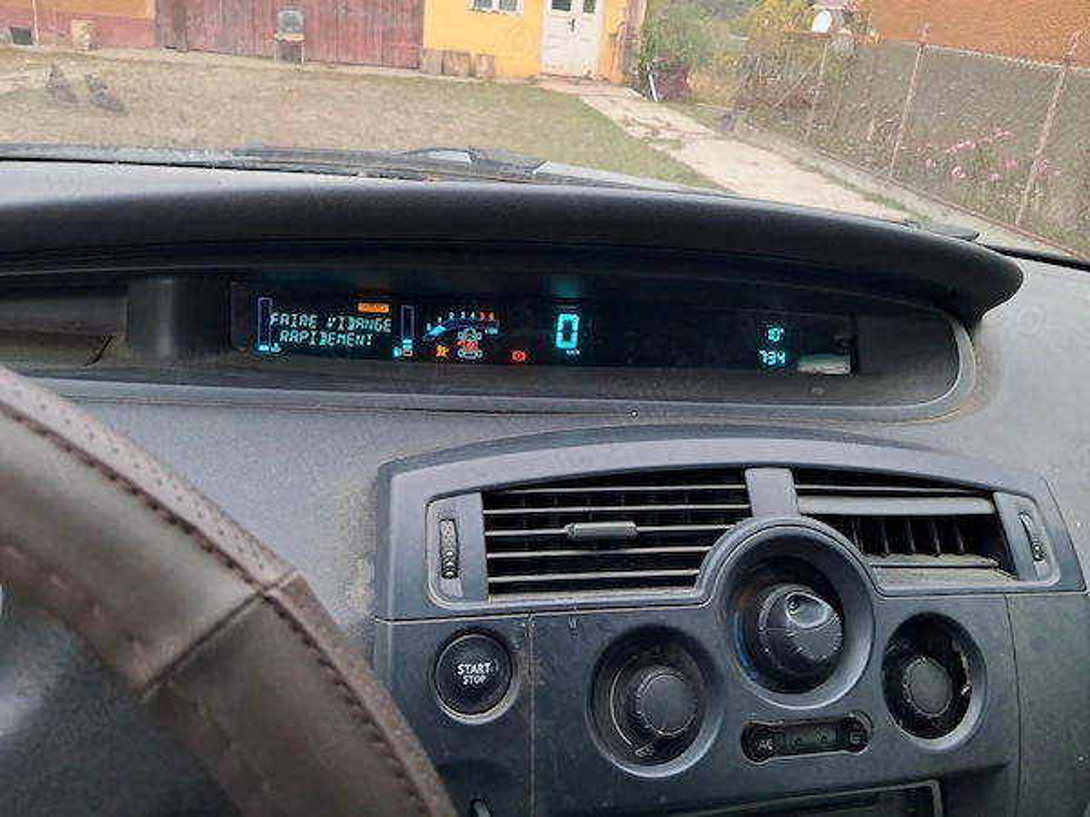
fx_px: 850
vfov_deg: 51.4
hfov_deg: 65.3
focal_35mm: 27
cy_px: 408
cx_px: 545
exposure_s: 1/50
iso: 640
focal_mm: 4
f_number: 1.8
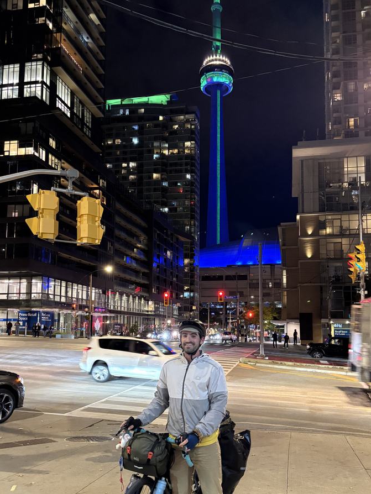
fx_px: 443
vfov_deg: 58.1
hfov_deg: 45.4
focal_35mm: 31
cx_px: 208
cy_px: 285
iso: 640
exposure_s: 1/31
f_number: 1.6
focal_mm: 5.96
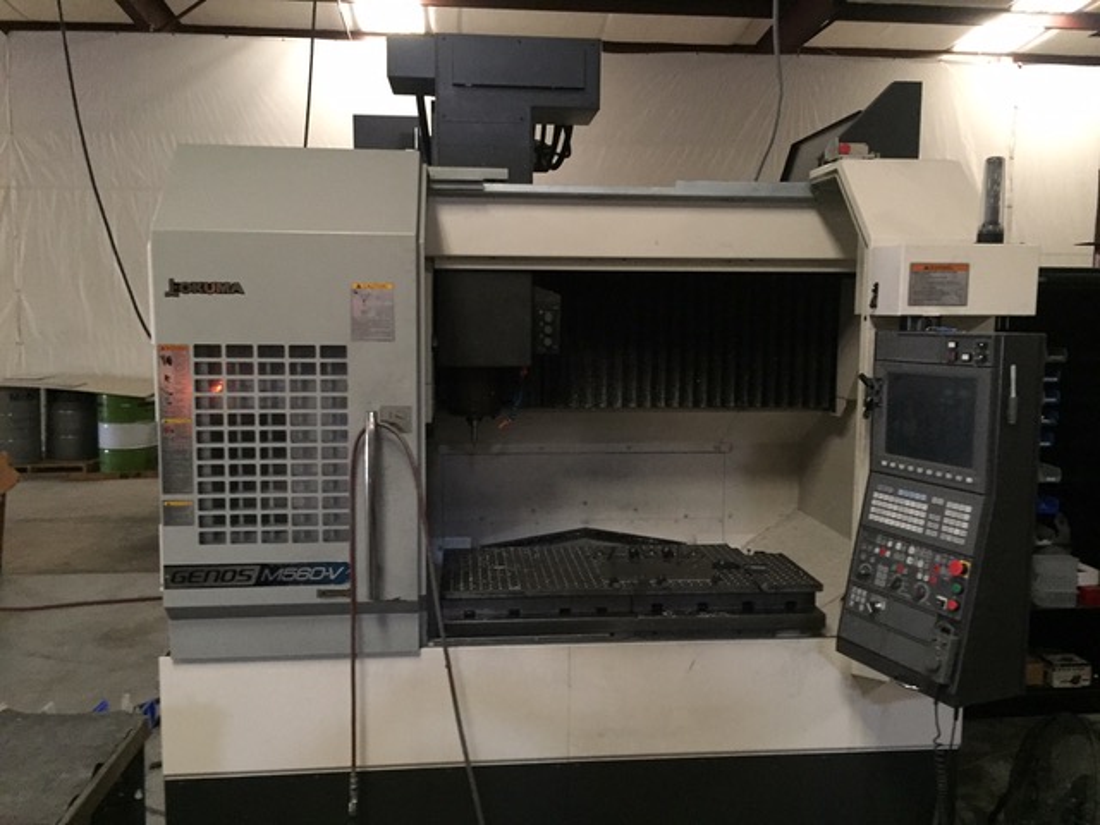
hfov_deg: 61.7
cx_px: 550
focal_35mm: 29
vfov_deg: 48.2
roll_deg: -1.2
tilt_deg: -6.0
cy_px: 412
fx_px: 922
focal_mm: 4.15
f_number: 2.2
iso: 400
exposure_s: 1/15
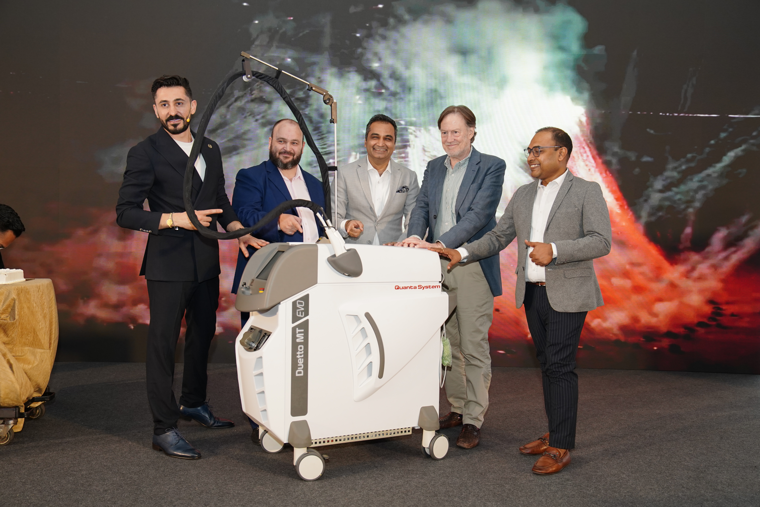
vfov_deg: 38.9
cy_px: 254
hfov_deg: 55.8
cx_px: 380
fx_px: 718
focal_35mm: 34
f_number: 4
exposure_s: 1/125
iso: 1600
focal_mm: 34
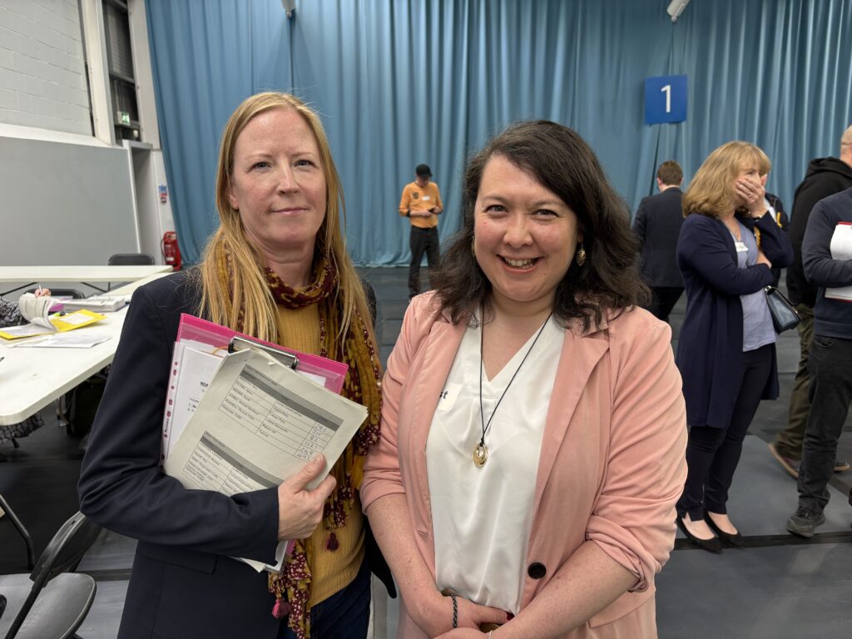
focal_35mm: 26
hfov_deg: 67.3
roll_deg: +0.4
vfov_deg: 53.1
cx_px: 426
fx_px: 640
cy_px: 320
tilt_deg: -13.0
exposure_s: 1/122
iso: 64
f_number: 1.6
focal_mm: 5.96
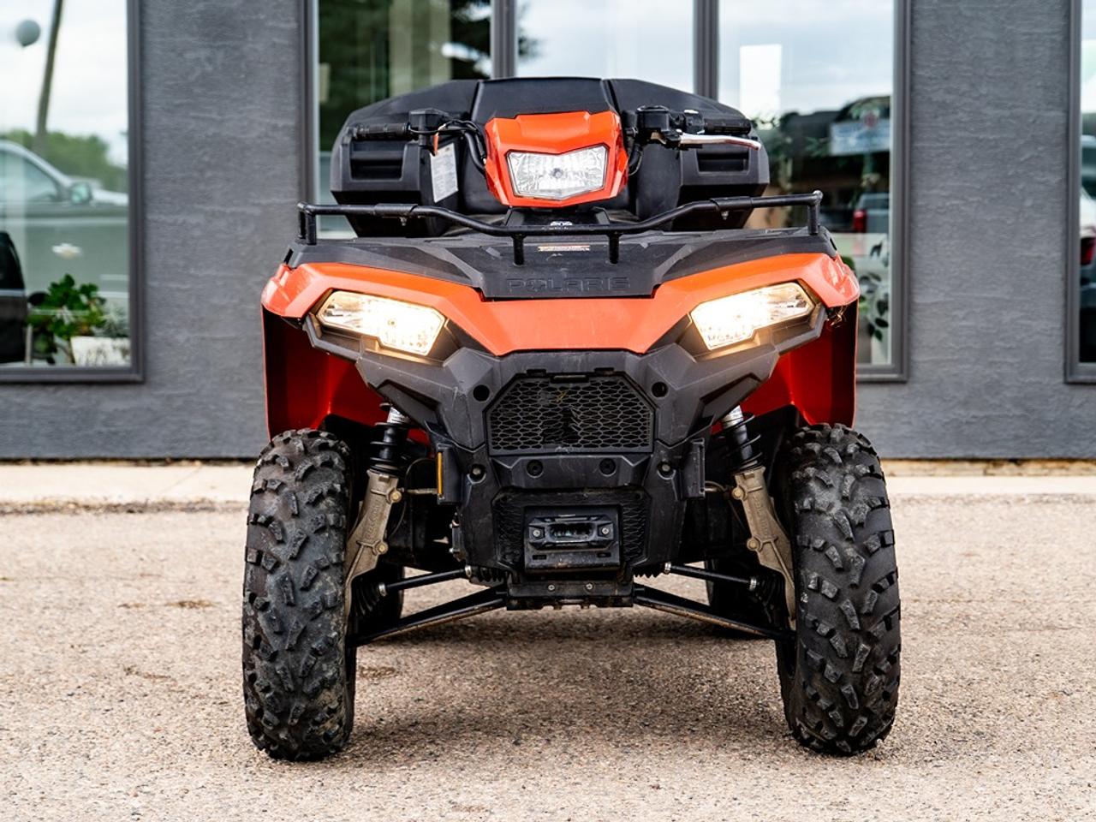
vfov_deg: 18.8
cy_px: 359
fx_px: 2478
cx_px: 577
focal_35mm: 78
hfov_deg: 24.9
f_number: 4
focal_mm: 59
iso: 250
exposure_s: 1/160
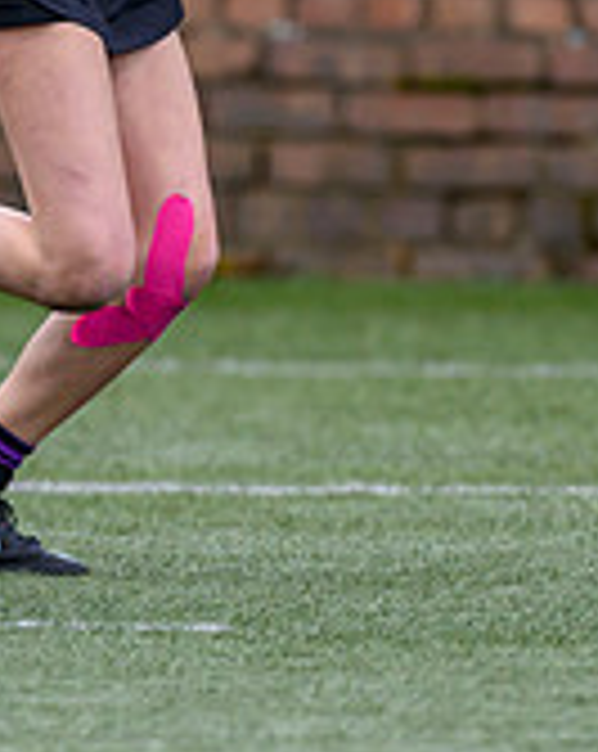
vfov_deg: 1.2
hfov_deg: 1.0
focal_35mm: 1612
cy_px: -77
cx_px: -386
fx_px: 35761
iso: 640
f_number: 3.5
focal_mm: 400
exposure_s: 1/1600
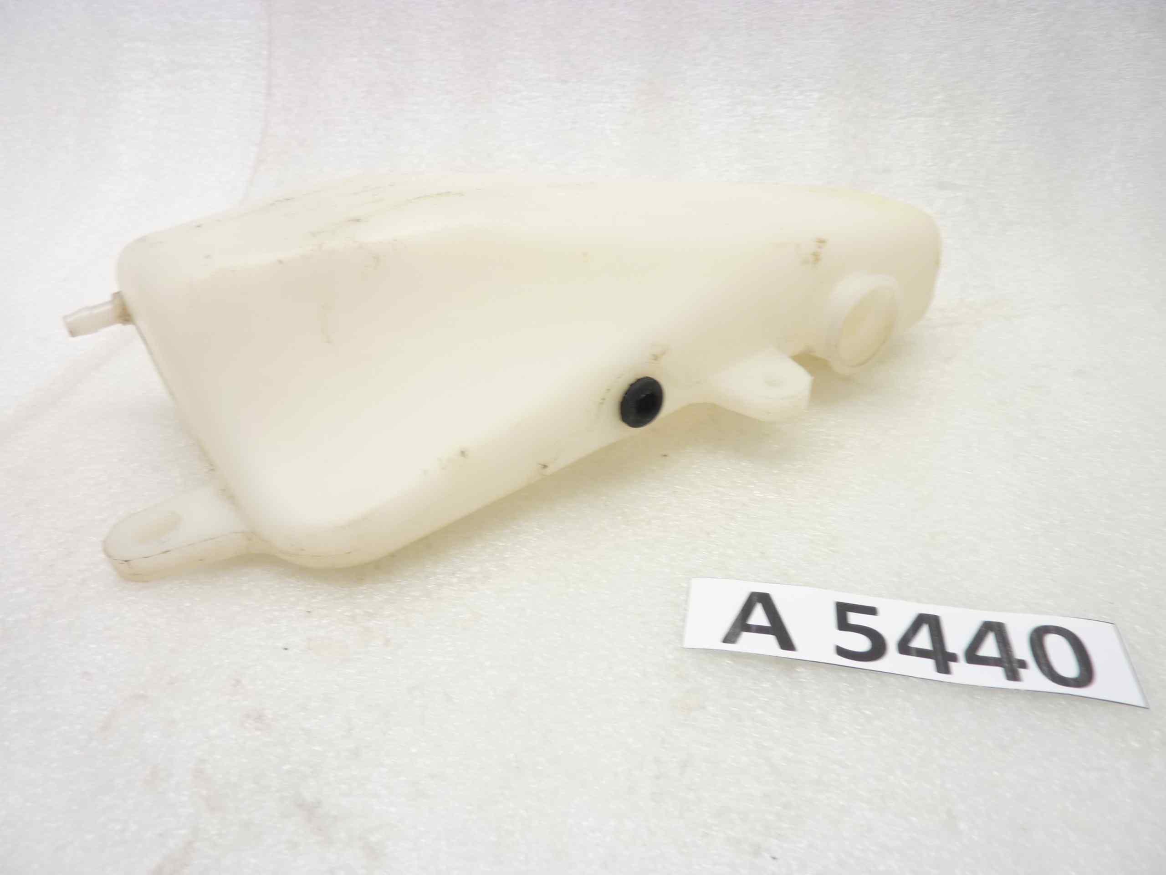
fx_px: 842
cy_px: 438
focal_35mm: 25
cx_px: 583
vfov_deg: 54.9
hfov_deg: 69.4
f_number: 3.3
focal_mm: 4.1
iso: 80
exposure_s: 1/15
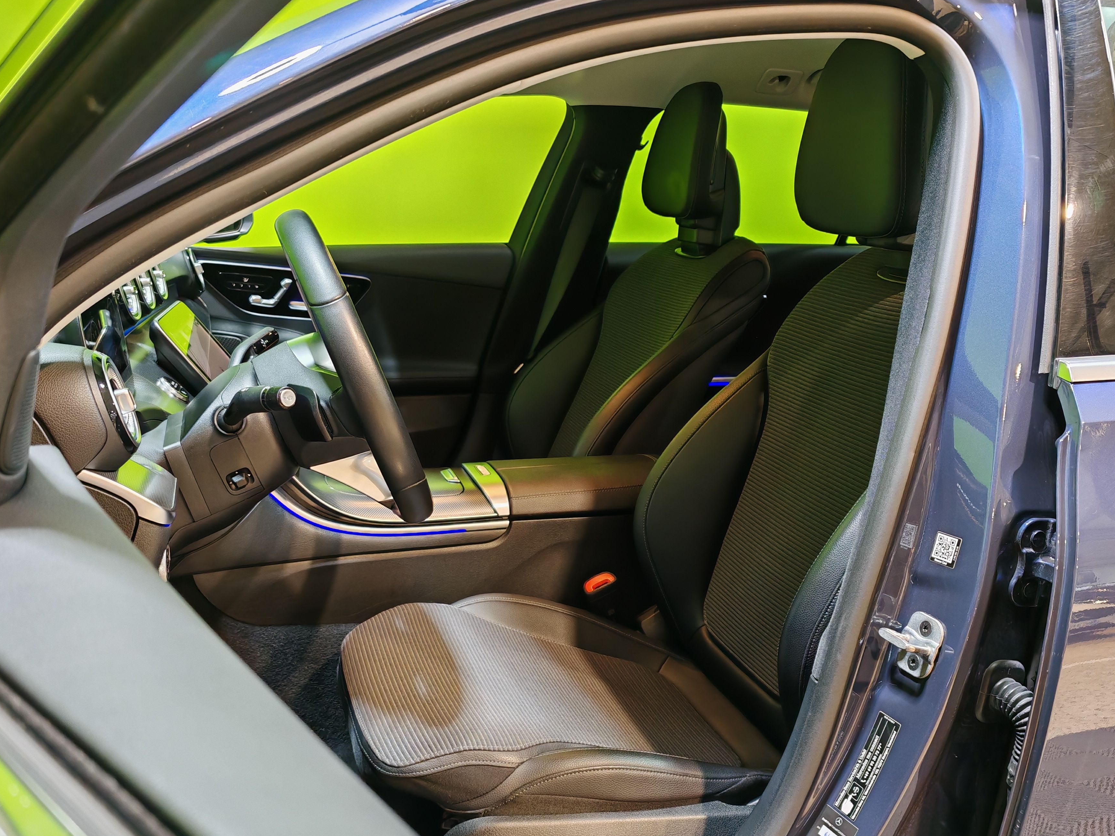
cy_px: 484
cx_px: 545
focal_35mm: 32
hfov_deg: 56.8
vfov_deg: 44.0
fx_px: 1031
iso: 200
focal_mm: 6.83
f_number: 1.4
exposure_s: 1/100
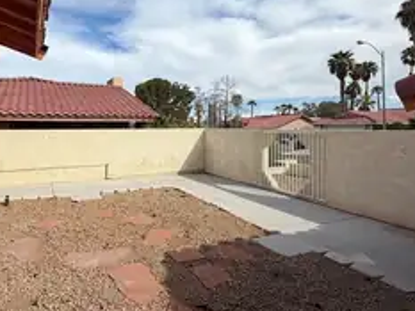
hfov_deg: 71.0
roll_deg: +0.0
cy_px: 128
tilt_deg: +1.1
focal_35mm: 24
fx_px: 288
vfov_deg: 56.5
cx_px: 171
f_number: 2.2
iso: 20
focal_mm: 2.22
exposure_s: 1/1145
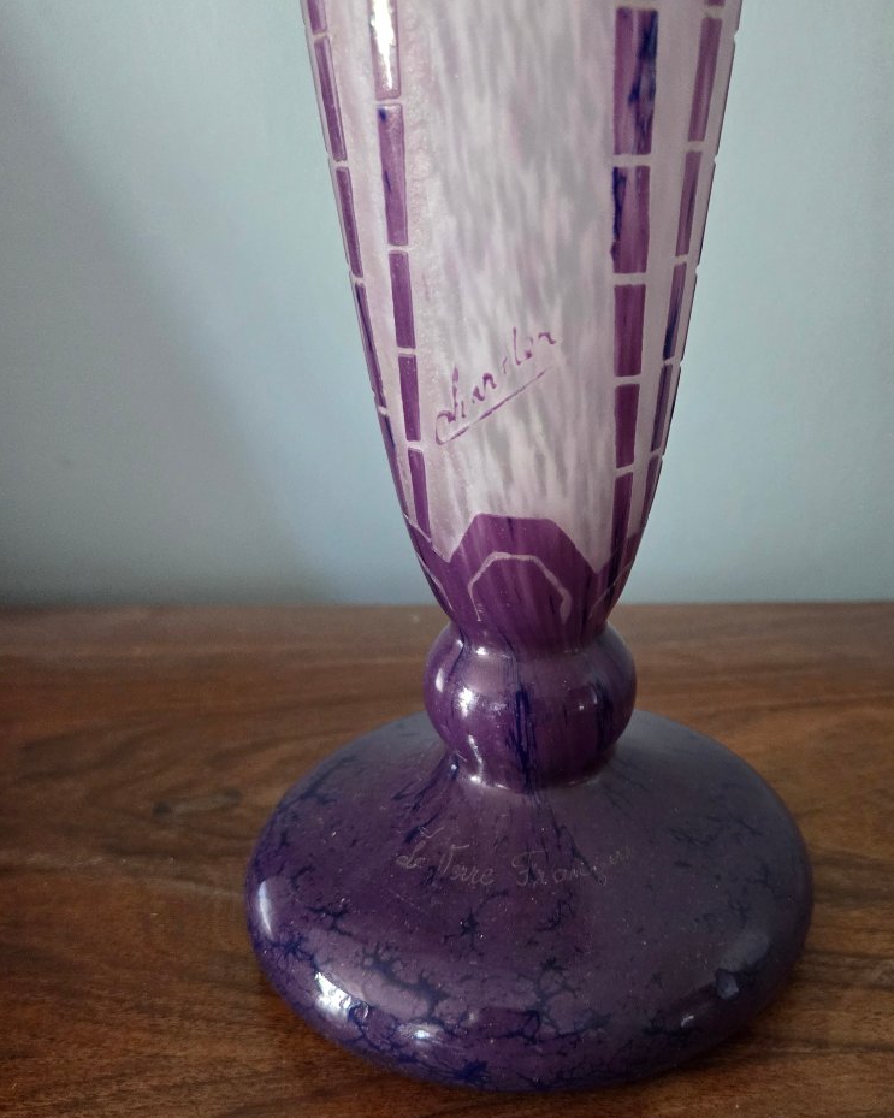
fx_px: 959
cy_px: 663
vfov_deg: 60.0
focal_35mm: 29
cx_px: 538
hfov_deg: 49.6
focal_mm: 5.4
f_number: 1.8
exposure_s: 1/50
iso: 1600
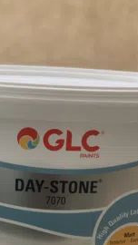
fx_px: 546
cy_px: 178
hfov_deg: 14.4
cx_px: 48
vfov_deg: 25.1
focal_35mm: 84
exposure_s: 1/122
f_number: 2.4
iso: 80
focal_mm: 6
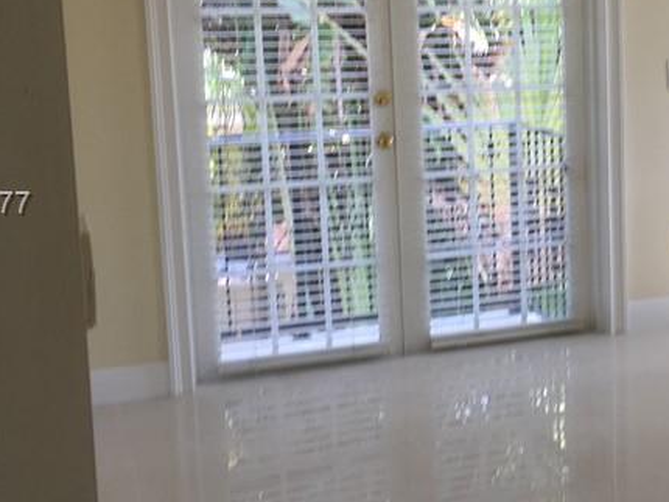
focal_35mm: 69
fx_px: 1334
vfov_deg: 21.3
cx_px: 666
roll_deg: +1.5
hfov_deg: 26.7
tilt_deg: -7.6
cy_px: 205
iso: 25
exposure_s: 1/60
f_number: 2.2
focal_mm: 4.15
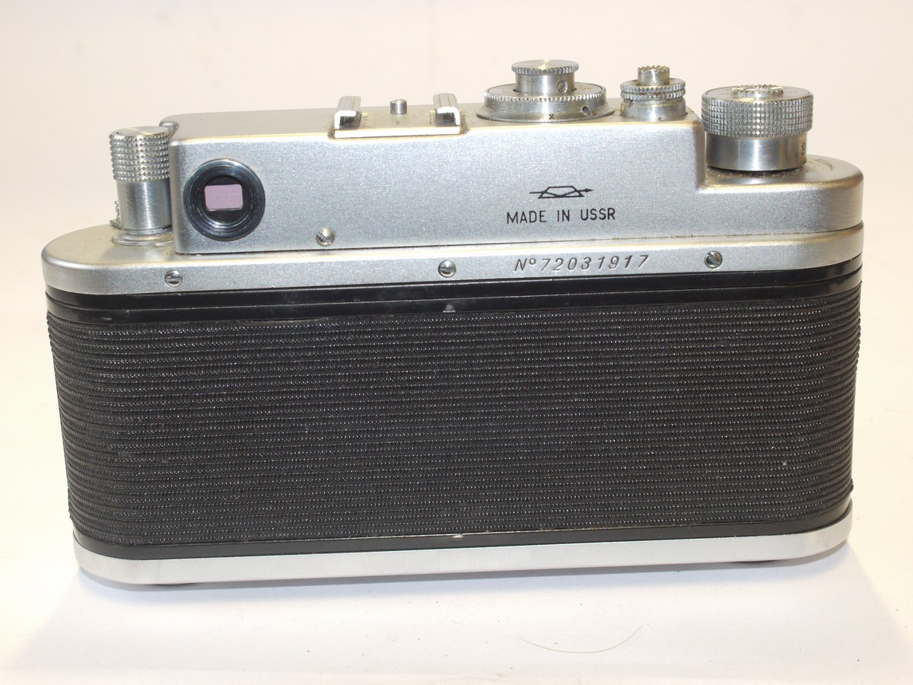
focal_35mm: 60
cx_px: 456
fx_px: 1583
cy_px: 342
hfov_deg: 32.2
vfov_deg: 24.4
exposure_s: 1/30
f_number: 9
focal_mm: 30
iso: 800
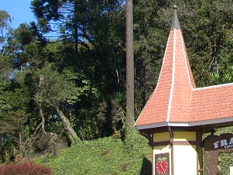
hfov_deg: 15.3
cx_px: 252
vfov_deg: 11.7
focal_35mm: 126
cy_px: 18
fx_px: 848
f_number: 5.6
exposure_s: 1/162
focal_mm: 6.2
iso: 64
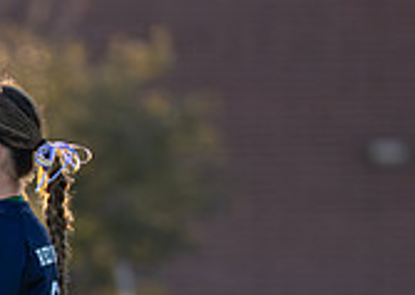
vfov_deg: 1.3
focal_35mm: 1099
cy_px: 497
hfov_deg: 1.8
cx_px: -229
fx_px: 12943
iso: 400
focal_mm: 200
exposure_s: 1/2500
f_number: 2.8
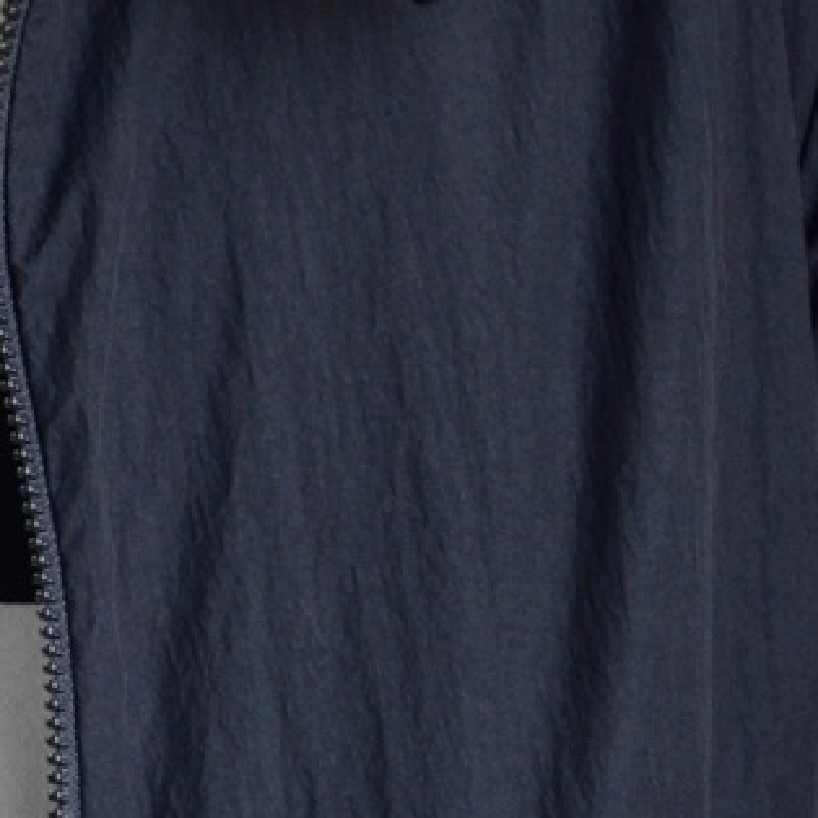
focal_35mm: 317
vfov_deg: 5.5
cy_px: 848
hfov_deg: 5.5
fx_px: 8475
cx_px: -158
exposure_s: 1/30
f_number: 5
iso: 1250
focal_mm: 52
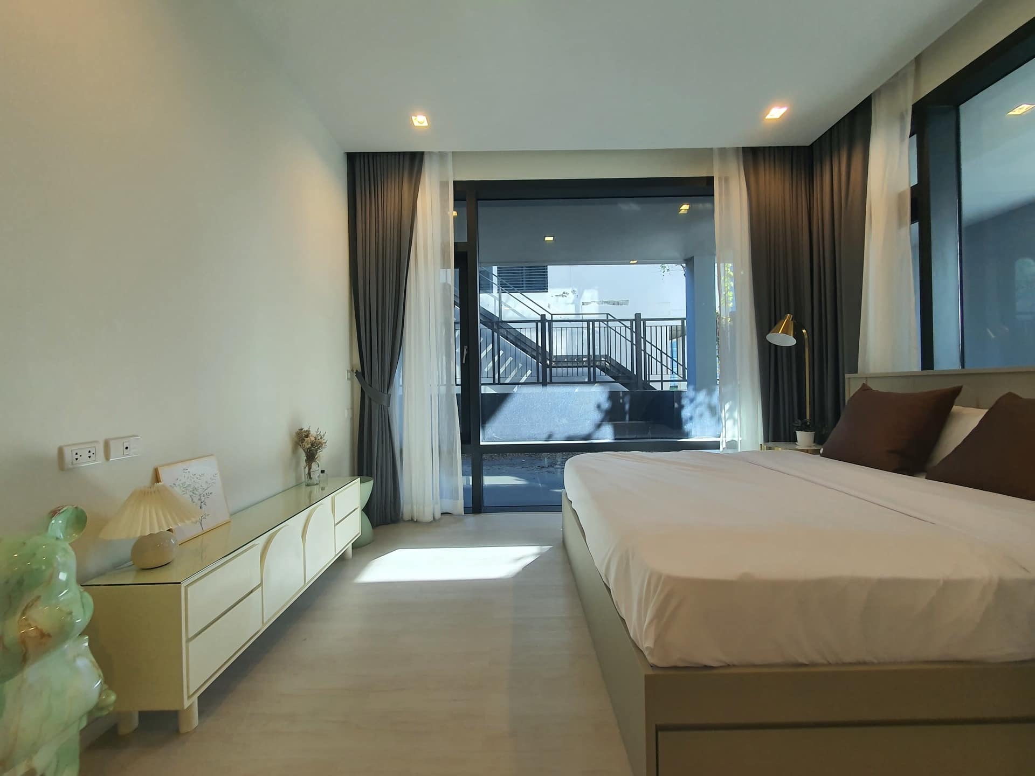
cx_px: 518
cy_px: 388
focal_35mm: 13
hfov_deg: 106.2
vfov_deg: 89.9
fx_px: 389
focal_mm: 1.8
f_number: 2.2
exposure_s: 1/50
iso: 100
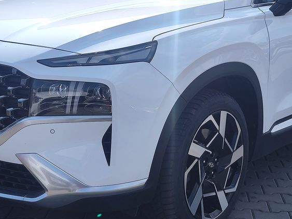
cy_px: 81
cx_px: 133
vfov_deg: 29.5
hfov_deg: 38.9
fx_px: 413
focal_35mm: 49
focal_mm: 7.01
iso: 50
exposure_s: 1/1122
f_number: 1.69
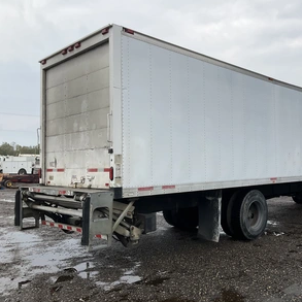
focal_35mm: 35
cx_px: 205
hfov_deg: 46.4
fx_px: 345
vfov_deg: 47.2
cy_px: 150
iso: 25
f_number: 1.8
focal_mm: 3
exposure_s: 1/929
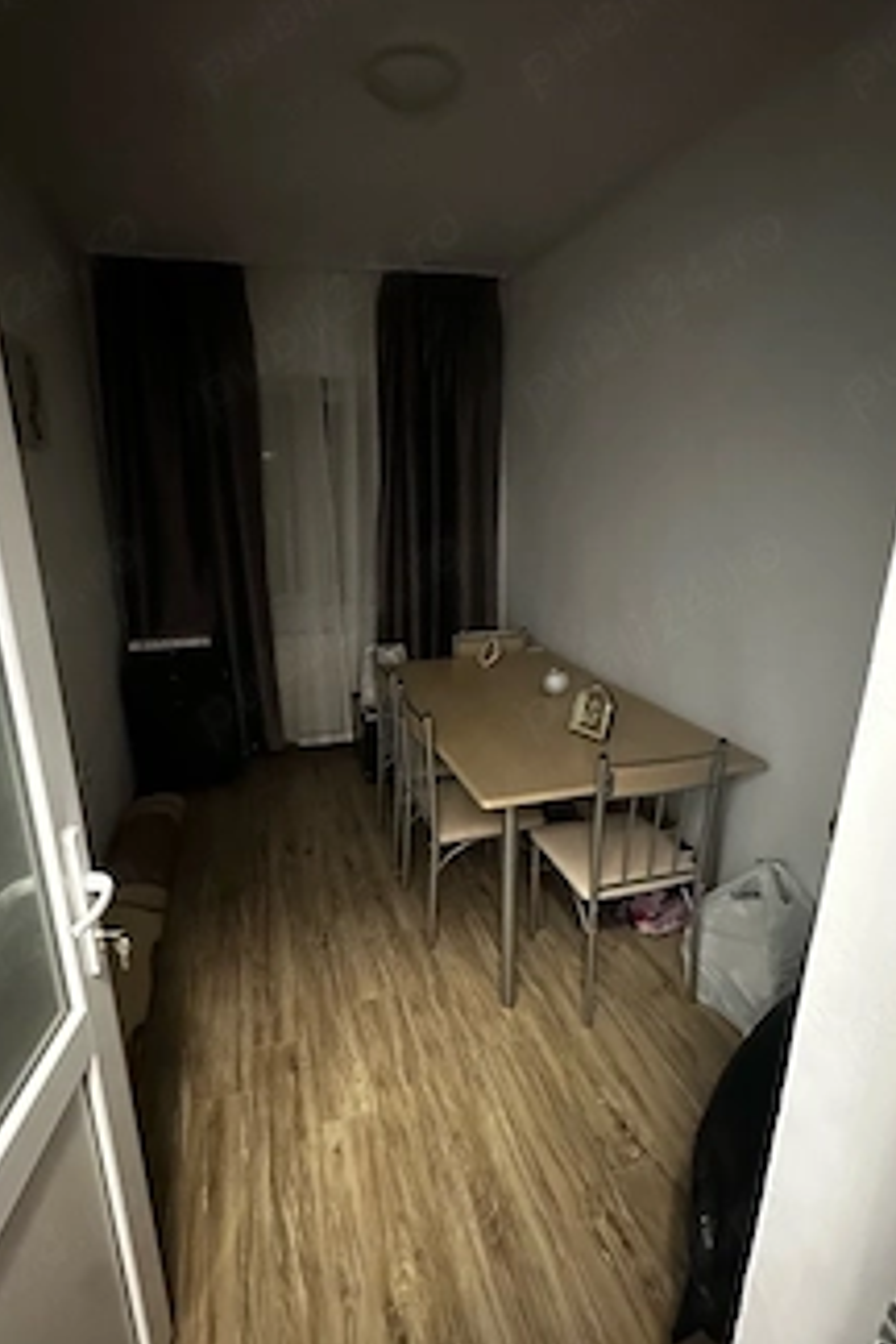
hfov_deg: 67.3
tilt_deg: -15.5
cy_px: 684
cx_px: 411
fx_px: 672
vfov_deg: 90.0
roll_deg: +0.2
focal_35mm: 18
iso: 1250
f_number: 2.2
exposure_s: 1/25
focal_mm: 2.22
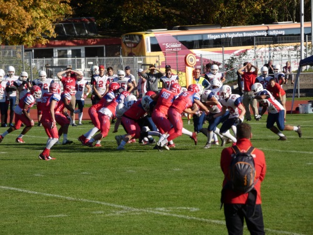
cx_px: 156
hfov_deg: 6.2
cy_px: 118
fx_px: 2884
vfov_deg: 4.7
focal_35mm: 319
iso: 80
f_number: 5.6
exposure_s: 1/320
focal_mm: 57.2
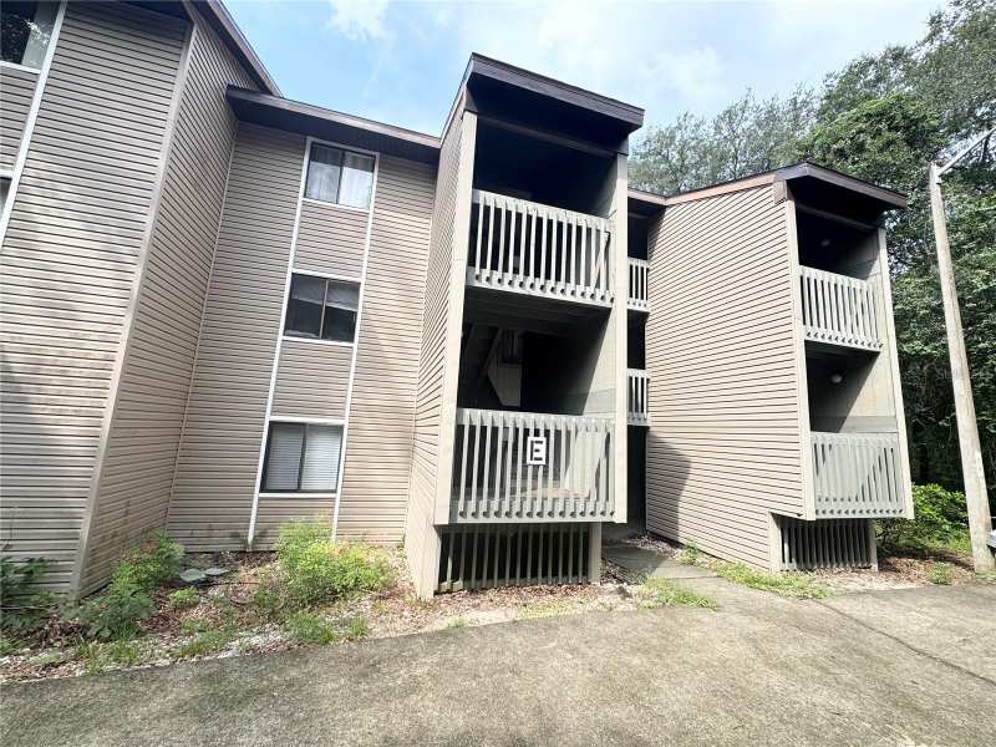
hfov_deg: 102.1
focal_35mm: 14
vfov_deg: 85.7
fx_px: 403
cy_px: 374
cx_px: 498
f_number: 2.2
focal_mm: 2.22
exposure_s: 1/652
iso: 50
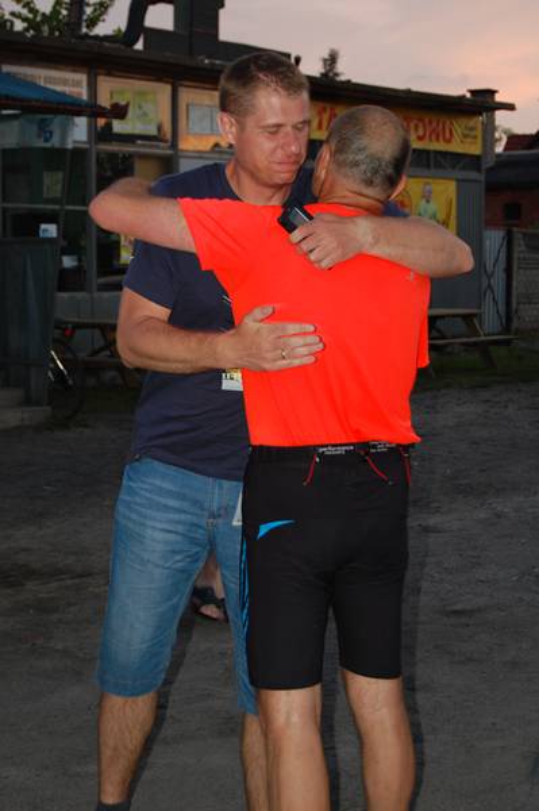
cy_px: 406
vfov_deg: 29.3
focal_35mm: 69
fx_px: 1552
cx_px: 270
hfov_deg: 19.7
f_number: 5.3
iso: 400
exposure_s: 1/60
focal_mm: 46
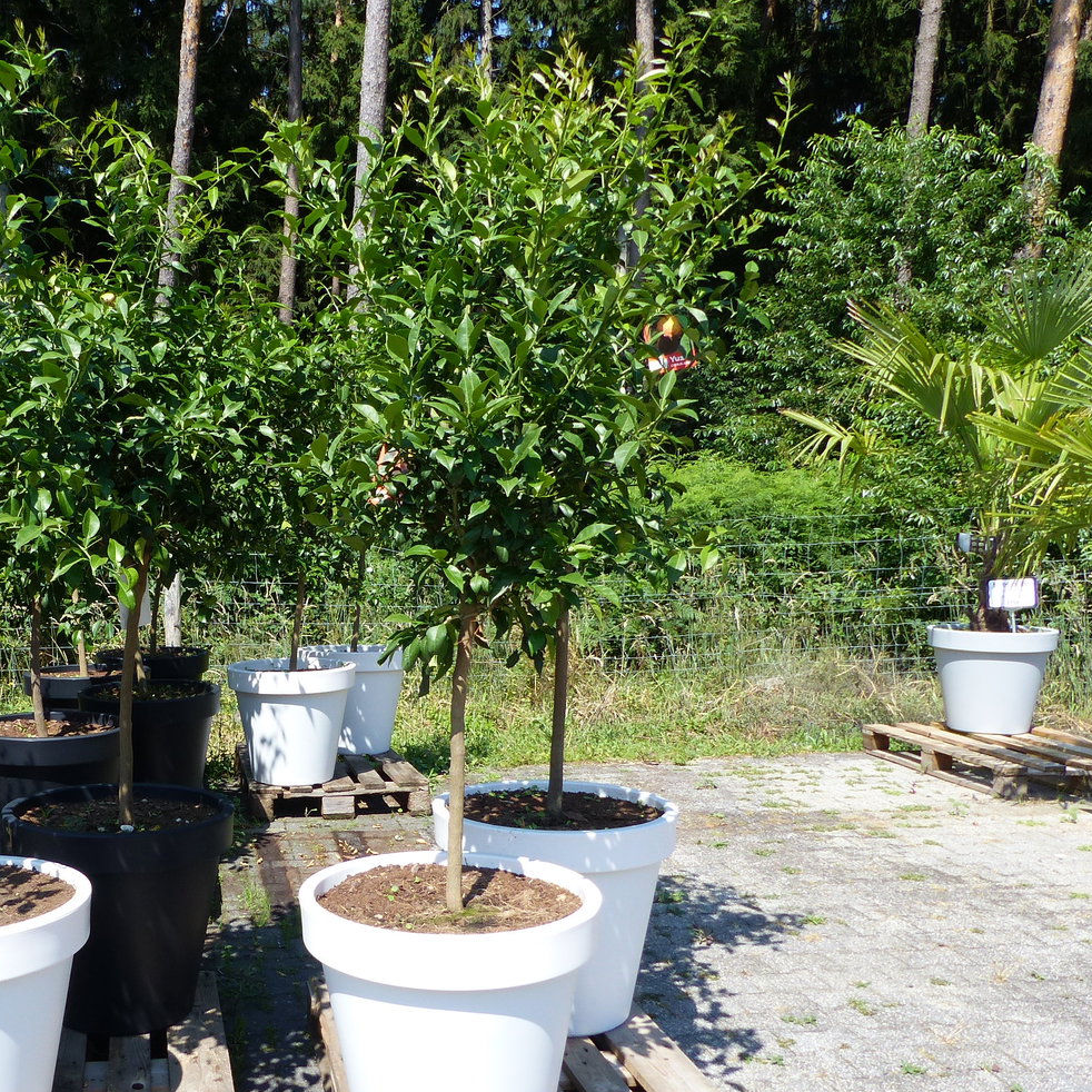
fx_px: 1285
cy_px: 613
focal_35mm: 36
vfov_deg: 46.0
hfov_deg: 43.7
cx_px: 205
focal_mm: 4.5
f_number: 4
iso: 100
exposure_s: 1/500
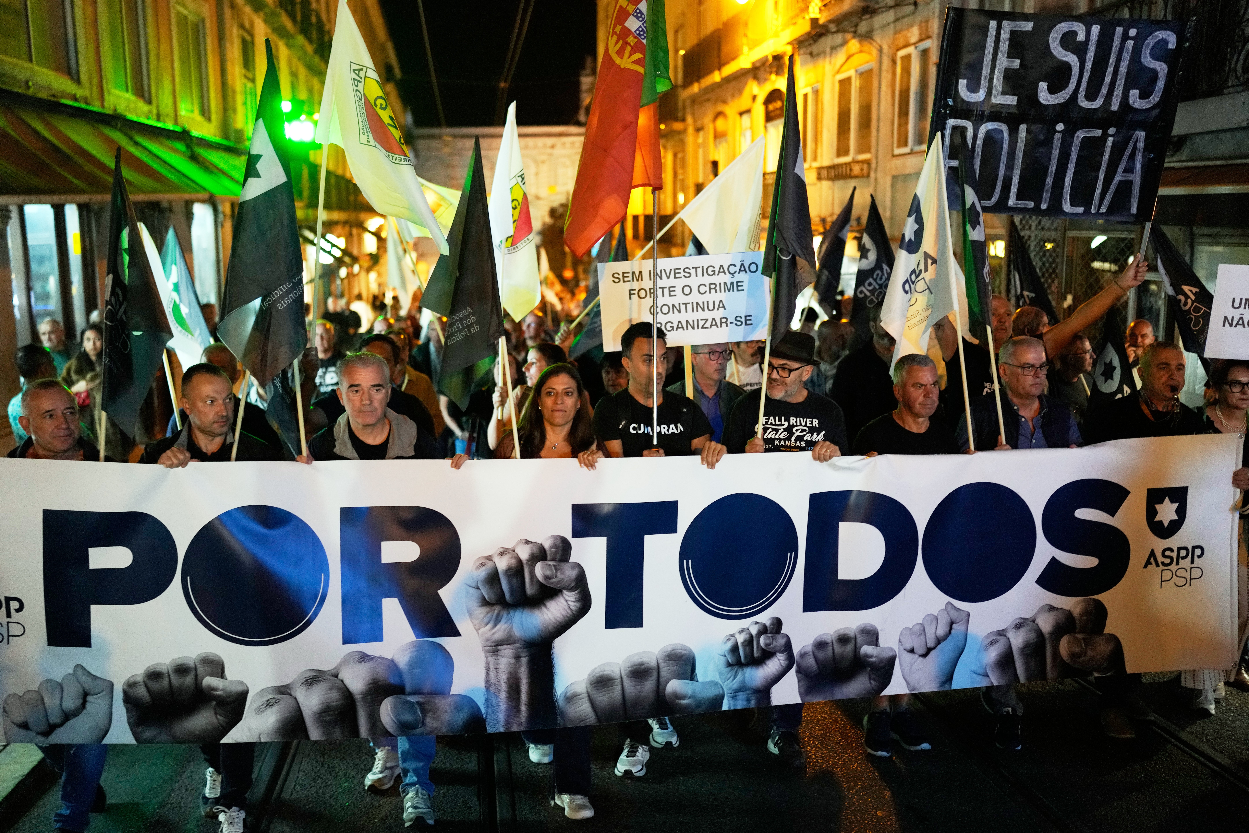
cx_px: 624
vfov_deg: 37.9
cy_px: 416
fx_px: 1214
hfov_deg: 54.4
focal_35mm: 35
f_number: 1.4
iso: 3200
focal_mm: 35
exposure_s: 1/250
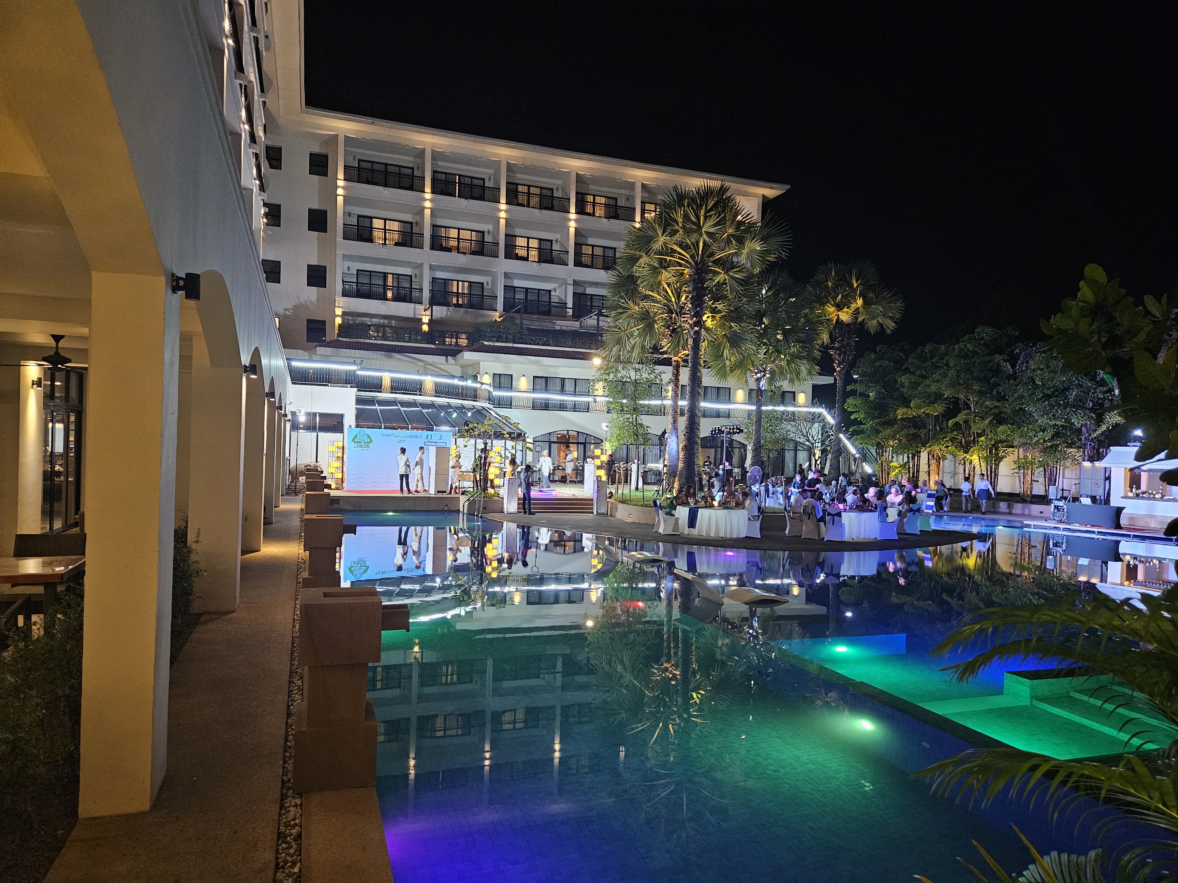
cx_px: 589
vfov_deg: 58.9
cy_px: 442
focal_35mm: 23
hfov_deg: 73.9
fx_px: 783
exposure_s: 1/50
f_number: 1.8
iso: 800
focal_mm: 5.4
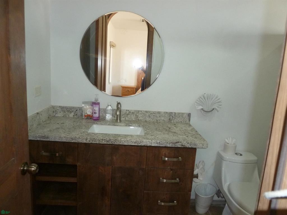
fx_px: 207
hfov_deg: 69.4
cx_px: 144
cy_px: 108
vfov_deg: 54.9
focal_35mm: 25
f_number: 3.3
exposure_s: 1/30
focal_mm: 4.1
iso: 320
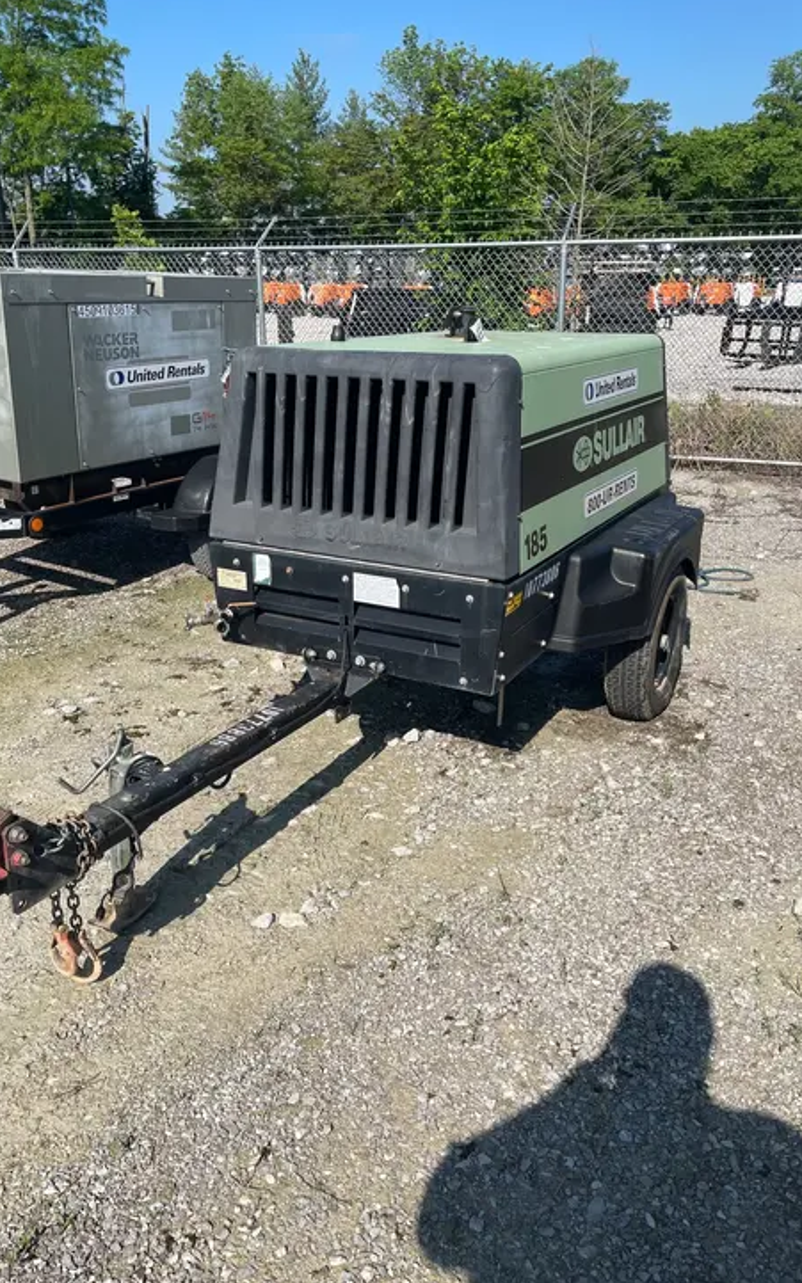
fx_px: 980
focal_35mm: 28
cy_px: 642
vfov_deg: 66.5
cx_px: 372
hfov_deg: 44.5
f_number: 1.6
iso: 32
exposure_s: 1/2959
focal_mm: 4.2
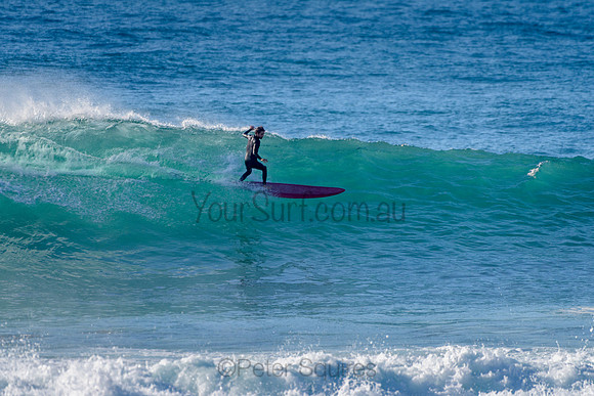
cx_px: 277
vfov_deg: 2.2
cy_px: 173
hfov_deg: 3.4
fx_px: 10120
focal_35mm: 613
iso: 180
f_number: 5.6
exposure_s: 1/2000
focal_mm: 500
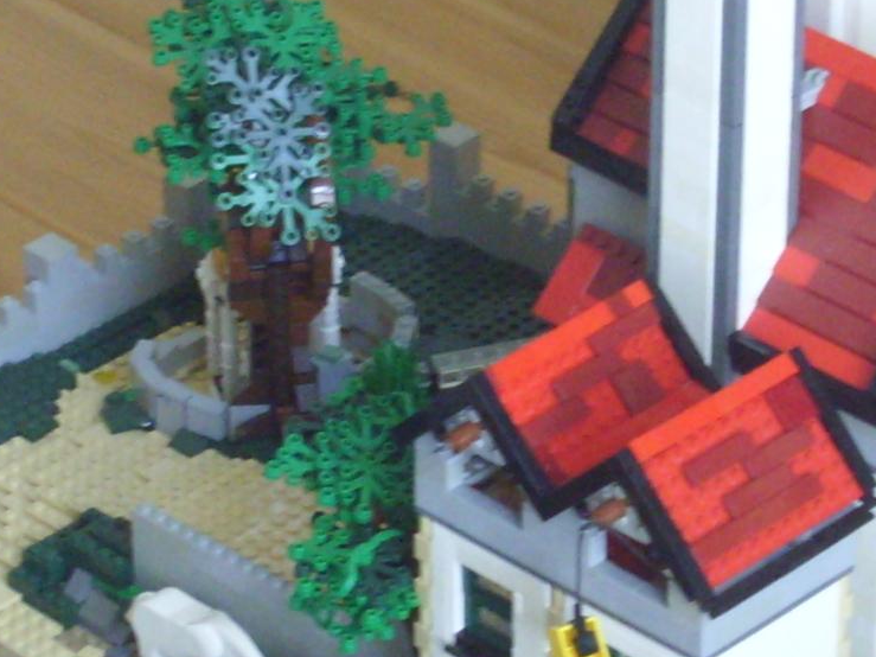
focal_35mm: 287
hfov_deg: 6.9
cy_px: 630
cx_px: 383
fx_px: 7262
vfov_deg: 5.2
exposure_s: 1/14
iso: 200
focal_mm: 11.4
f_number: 3.2
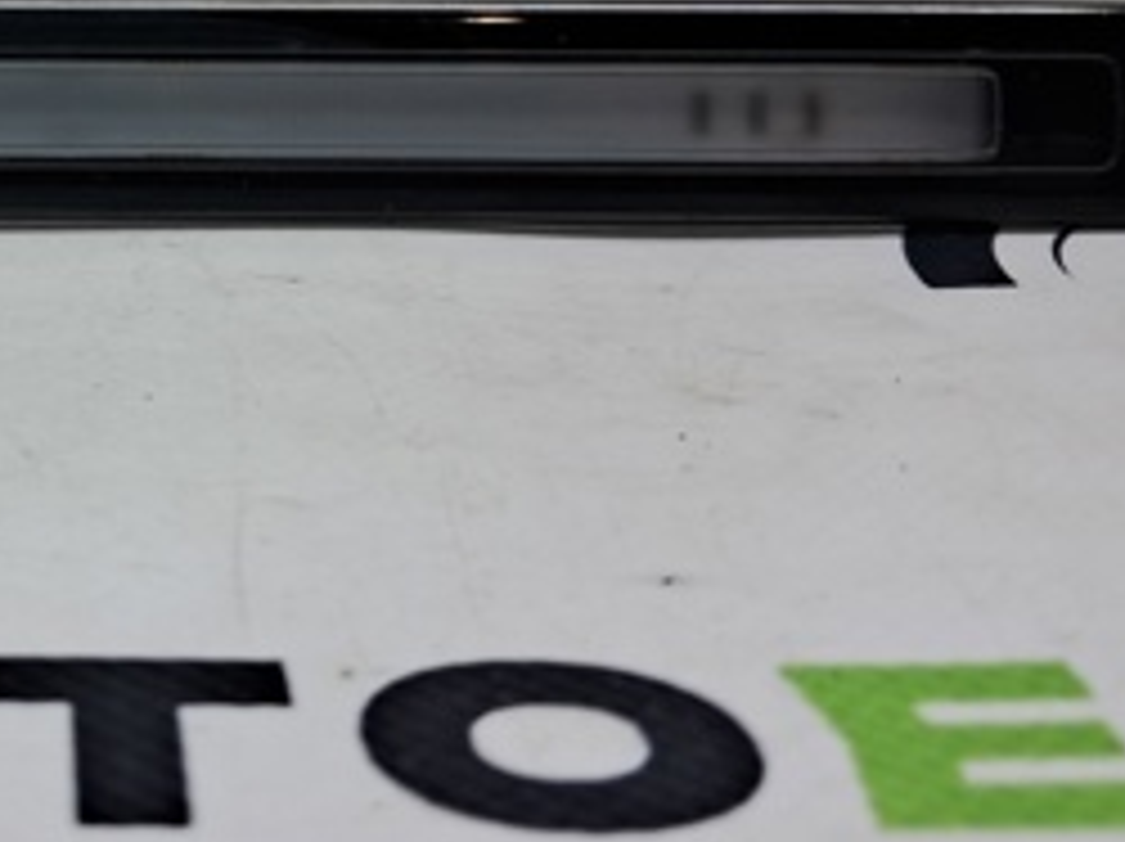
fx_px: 2240
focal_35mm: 69
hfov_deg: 26.5
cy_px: 56
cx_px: -27
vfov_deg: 20.8
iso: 50
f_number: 1.8
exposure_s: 1/120
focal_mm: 4
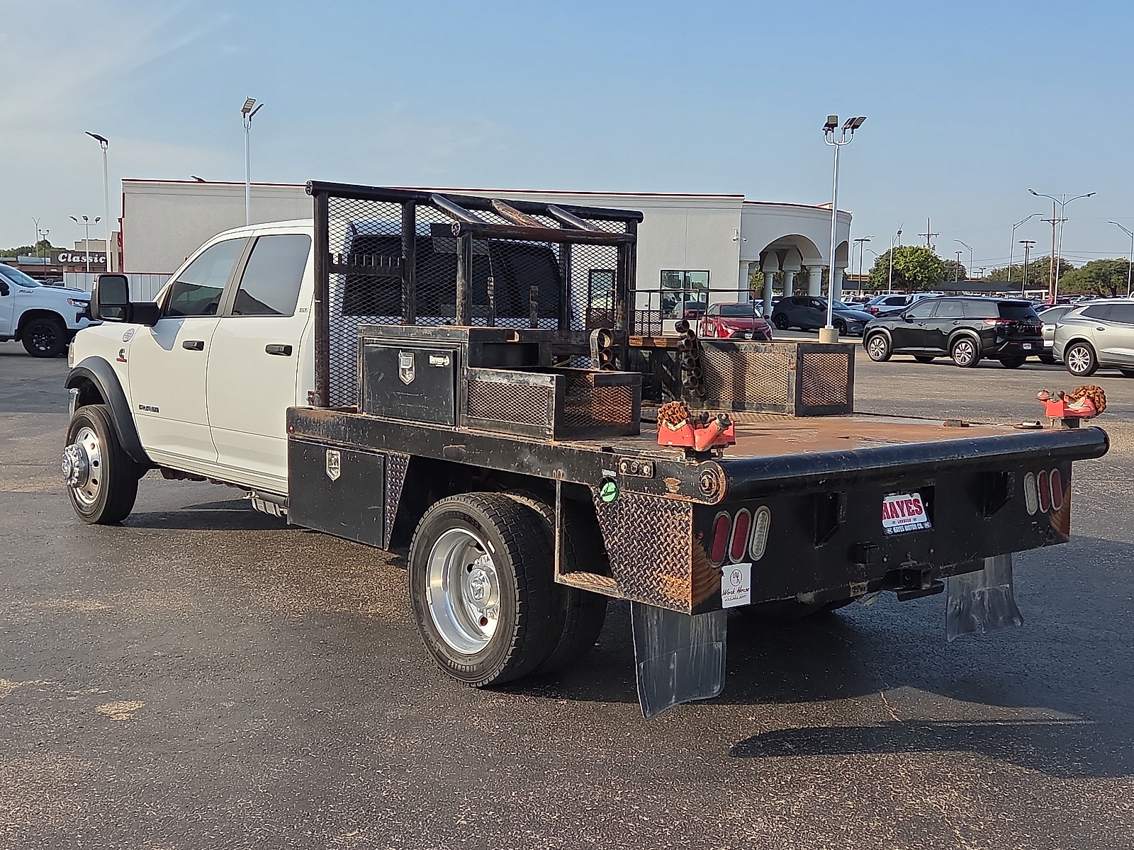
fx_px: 1278
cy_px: 425
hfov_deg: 47.9
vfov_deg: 36.8
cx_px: 567
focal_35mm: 39
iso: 25
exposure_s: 1/1250
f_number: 1.8
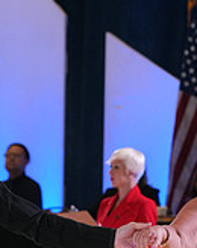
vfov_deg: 4.3
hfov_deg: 3.4
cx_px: 93
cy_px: 329
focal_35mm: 451
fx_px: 3293
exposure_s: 1/200
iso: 2500
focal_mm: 135
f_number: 5
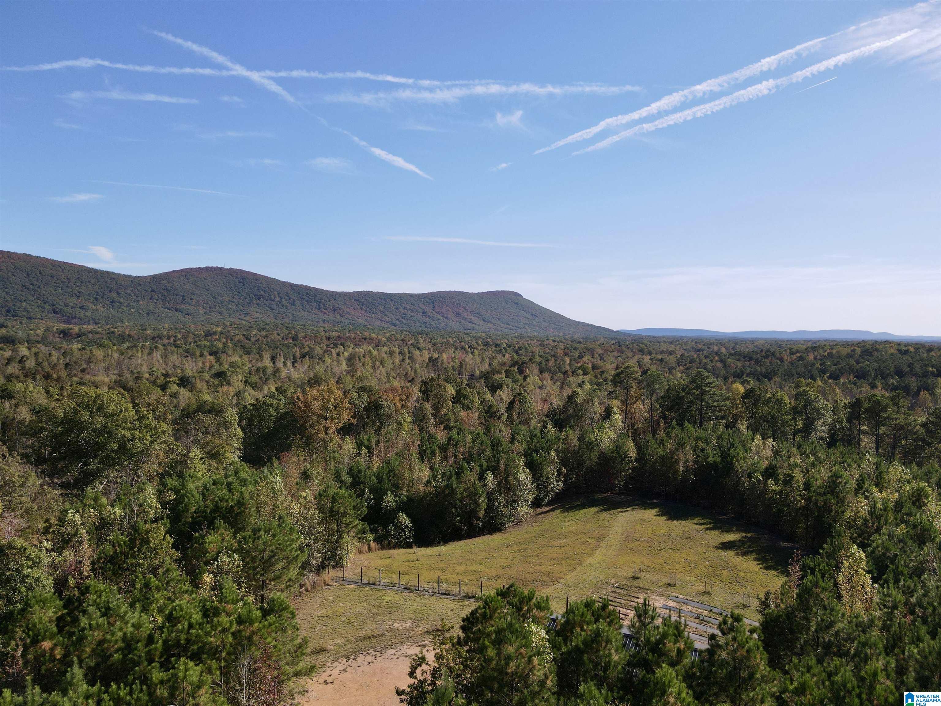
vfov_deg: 56.8
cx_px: 470
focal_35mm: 24
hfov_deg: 71.6
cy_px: 353
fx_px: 652
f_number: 2.8
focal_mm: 4.5
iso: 100
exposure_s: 1/640
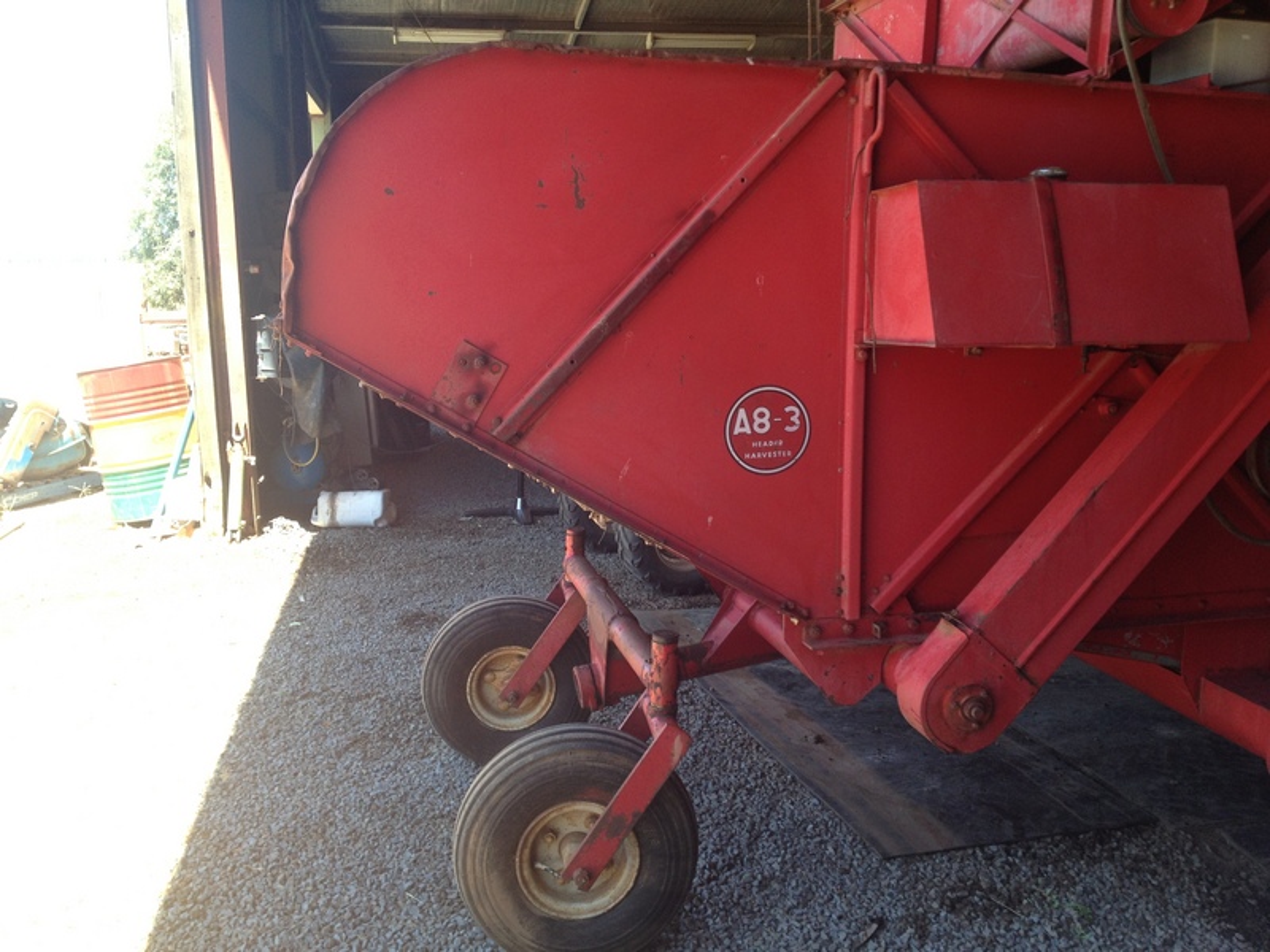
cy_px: 476
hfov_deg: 52.6
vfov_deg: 40.7
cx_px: 635
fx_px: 1284
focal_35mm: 35
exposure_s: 1/134
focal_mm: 4.28
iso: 50
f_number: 2.4
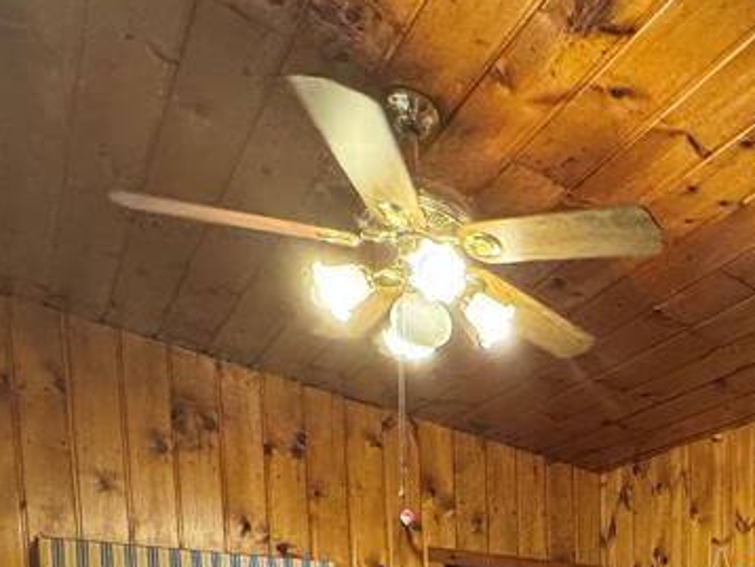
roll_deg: -1.0
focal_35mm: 40
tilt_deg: -7.0
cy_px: 784
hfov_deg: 41.4
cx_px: 736
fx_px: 873
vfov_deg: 28.0
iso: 400
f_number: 2.2
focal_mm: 2.22
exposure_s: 1/60
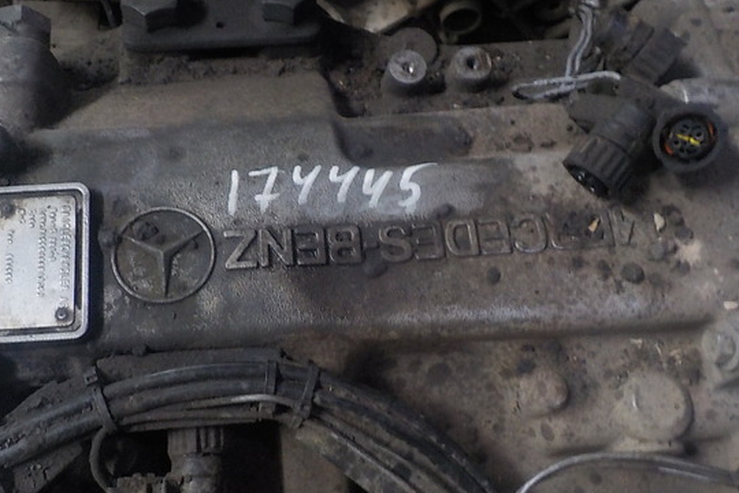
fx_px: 759
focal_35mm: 37
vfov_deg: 35.9
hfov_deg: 51.7
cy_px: 288
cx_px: 313
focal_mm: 4.1
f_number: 3.3
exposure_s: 1/15
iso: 400
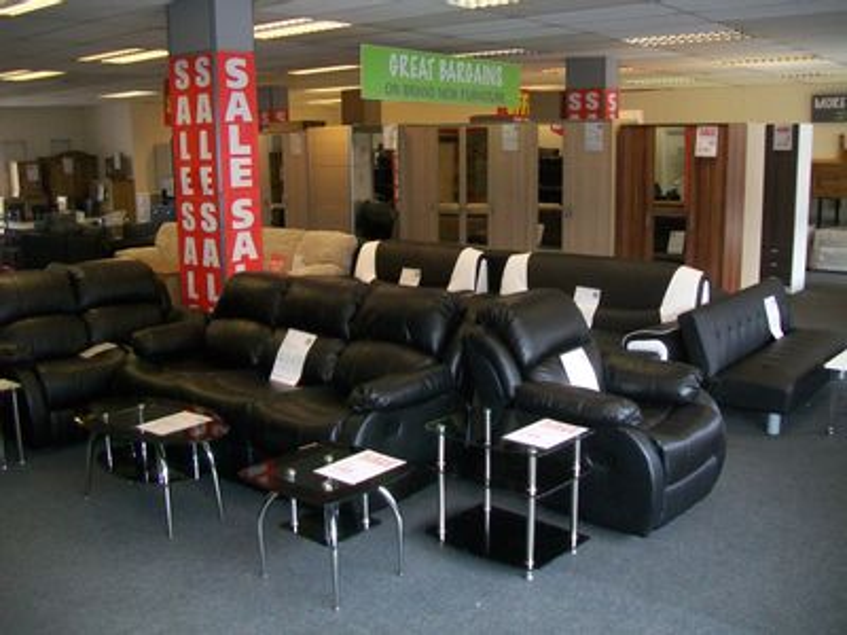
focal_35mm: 34
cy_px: 318
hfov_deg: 54.0
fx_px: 832
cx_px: 424
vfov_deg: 41.8
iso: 160
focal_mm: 6.1
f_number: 2.7
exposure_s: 1/60
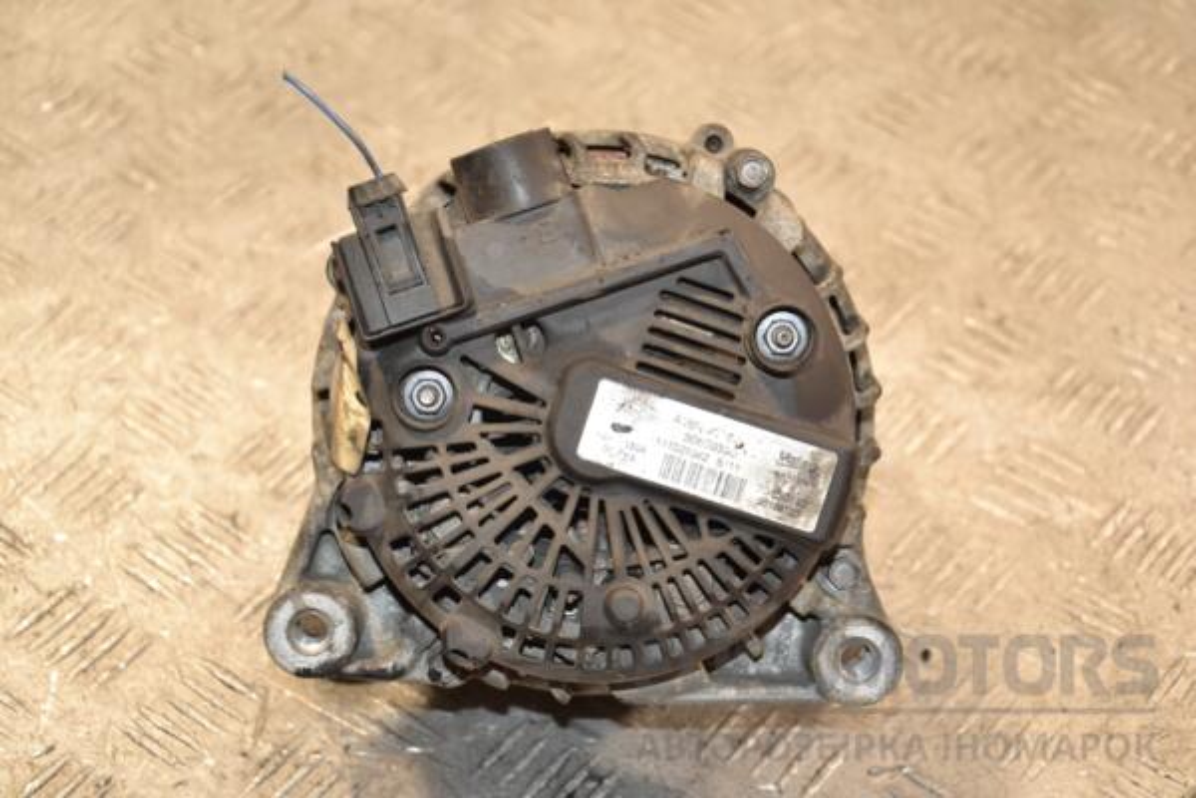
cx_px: 598
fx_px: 2890
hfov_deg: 23.4
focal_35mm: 87
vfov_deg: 15.7
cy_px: 399
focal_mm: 58
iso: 800
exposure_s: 1/125
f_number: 5
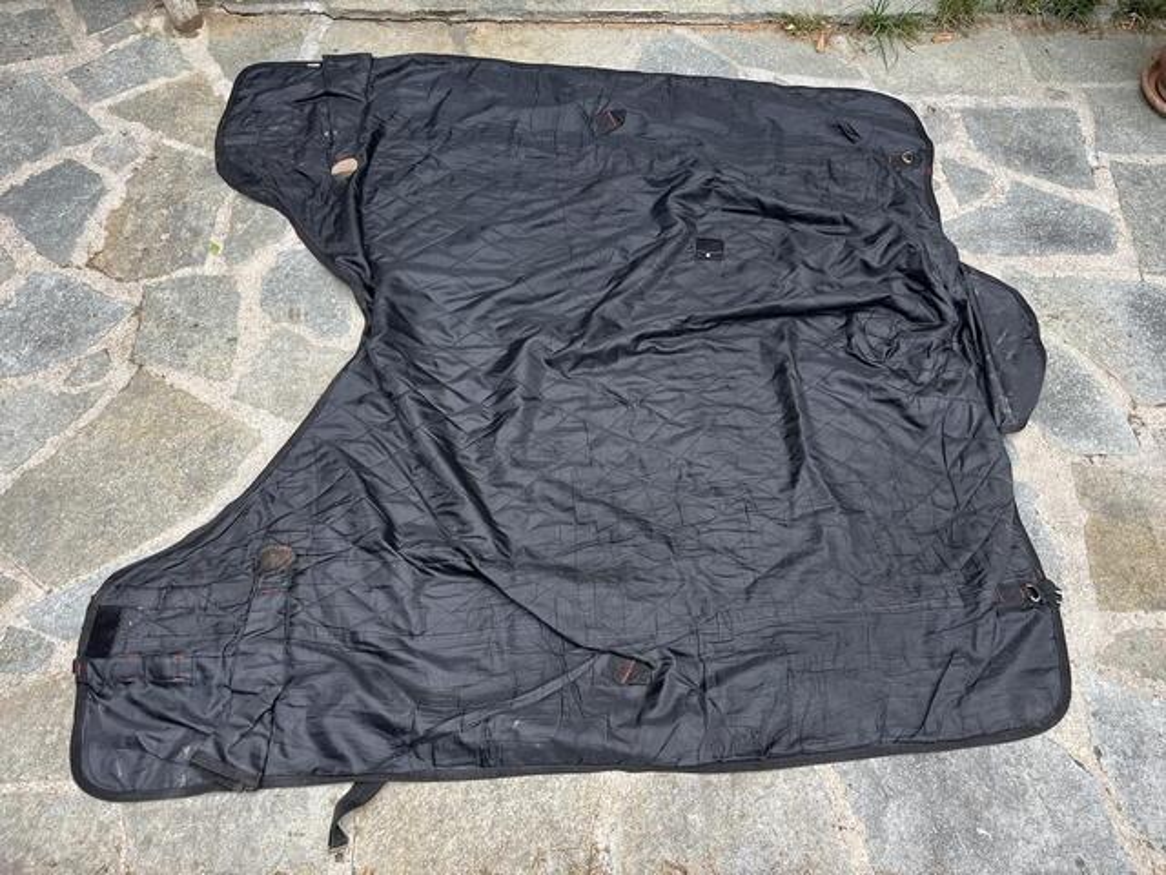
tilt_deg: -60.9
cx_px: 583
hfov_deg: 67.3
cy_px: 438
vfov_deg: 53.1
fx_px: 876
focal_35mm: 26
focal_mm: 5.1
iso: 125
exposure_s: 1/114
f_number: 1.6
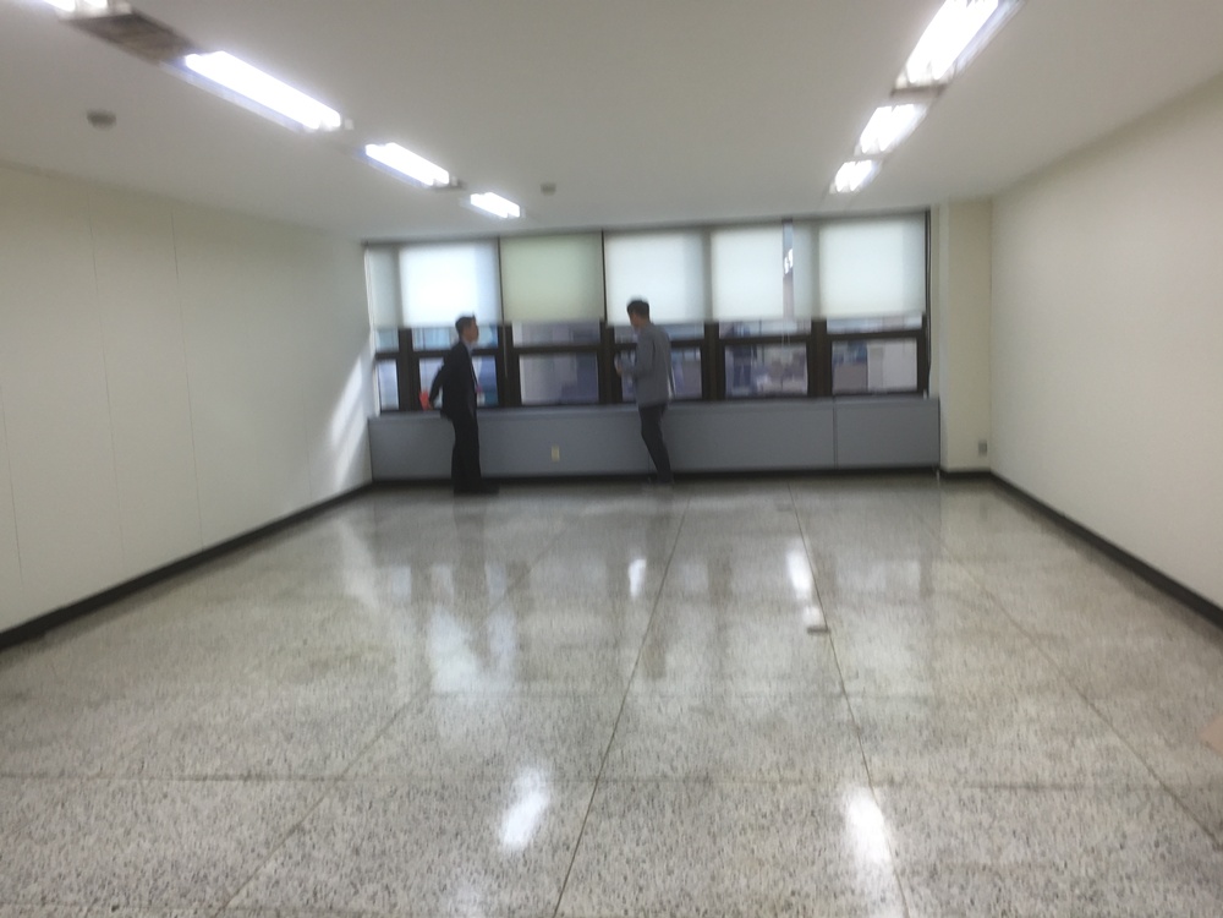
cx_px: 612
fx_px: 1025
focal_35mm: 29
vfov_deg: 48.2
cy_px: 459
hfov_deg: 61.7
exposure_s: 1/60
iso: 40
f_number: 2.2
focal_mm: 4.15
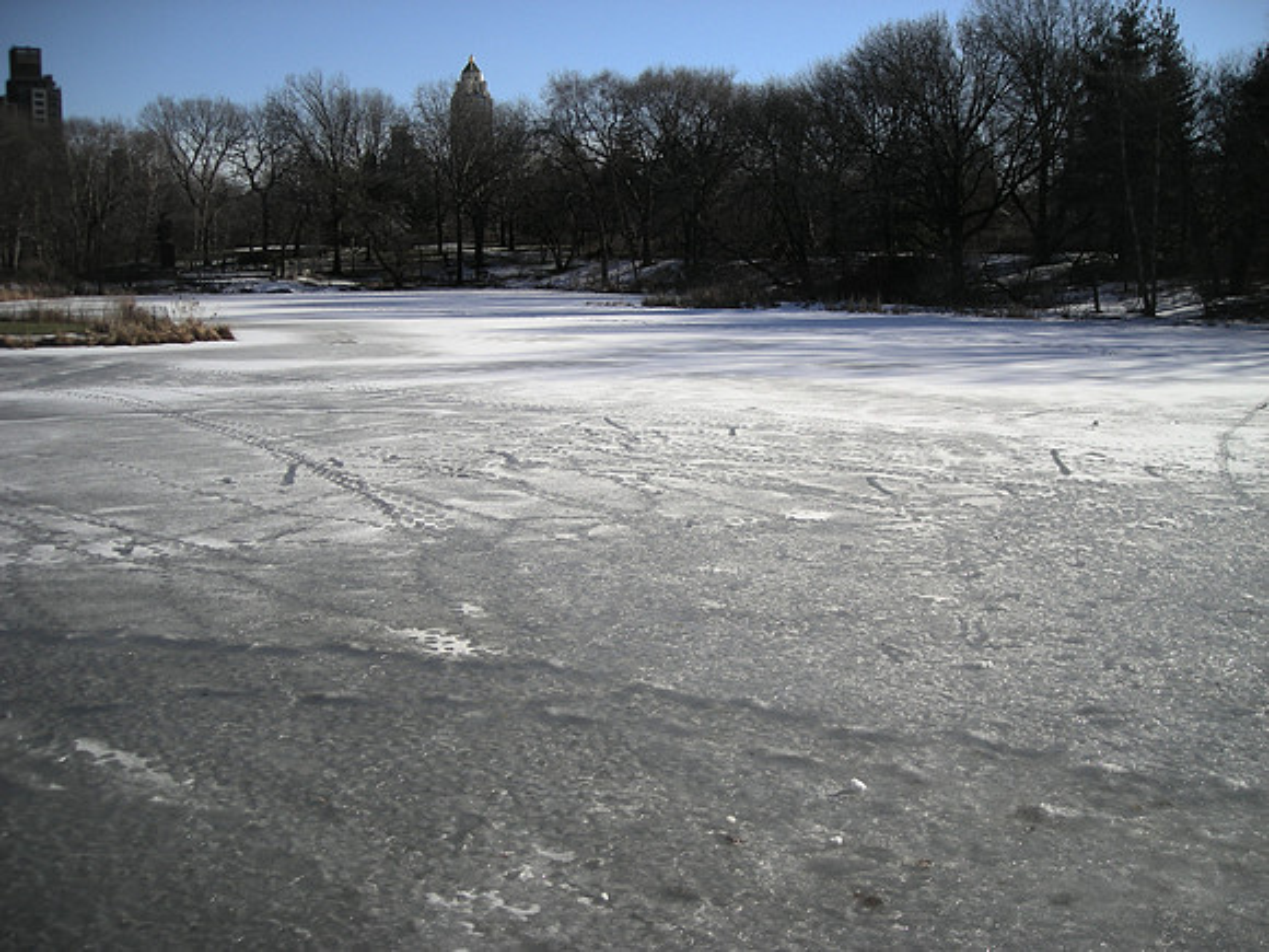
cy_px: 476
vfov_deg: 40.7
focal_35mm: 35
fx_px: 1283
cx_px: 634
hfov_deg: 52.6
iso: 50
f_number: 5.7
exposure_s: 1/250
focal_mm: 5.7
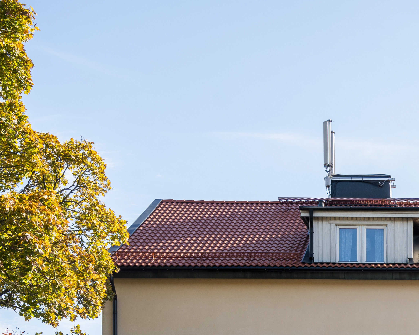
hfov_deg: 19.4
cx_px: 497
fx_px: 1153
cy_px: 333
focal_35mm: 93
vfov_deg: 16.2
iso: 320
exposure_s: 1/640
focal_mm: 38
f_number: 5.6
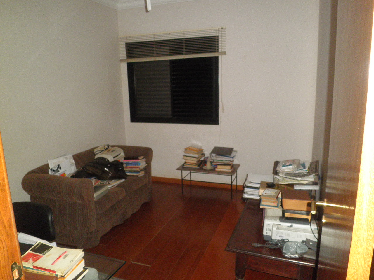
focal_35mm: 26
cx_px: 187
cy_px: 140
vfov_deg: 53.1
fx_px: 281
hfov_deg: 67.3
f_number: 2.8
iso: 320
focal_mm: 4.7
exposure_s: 1/30
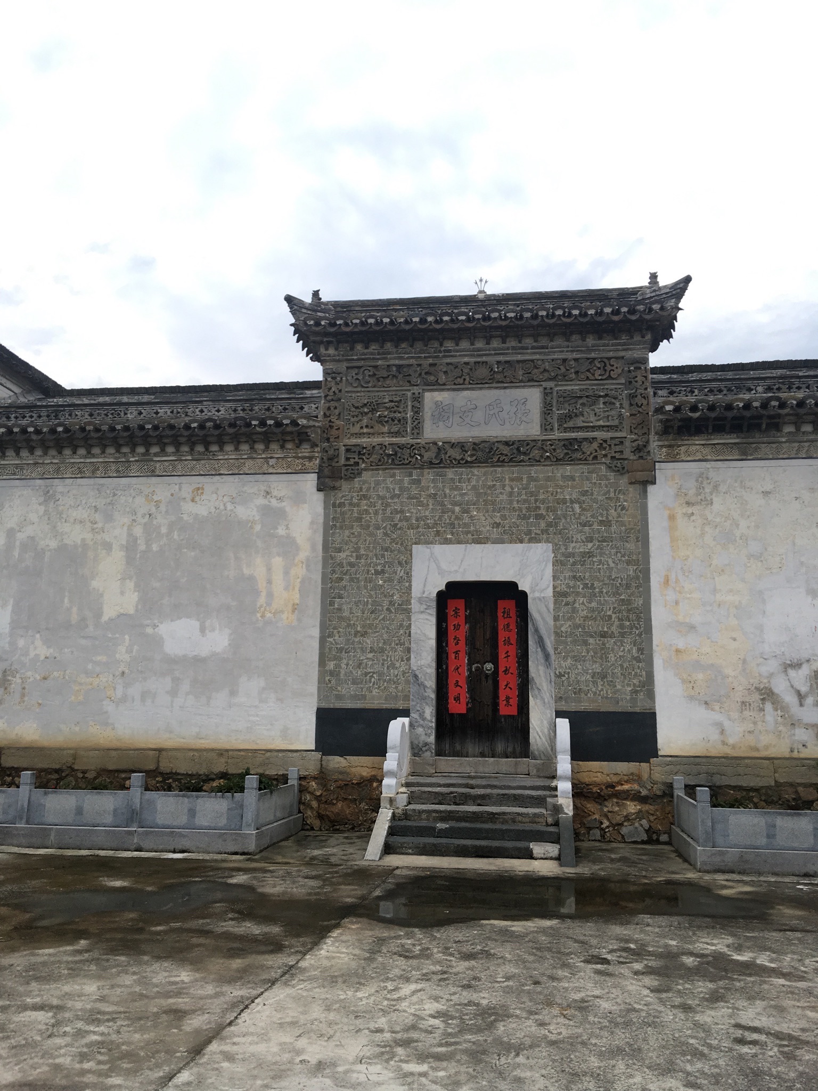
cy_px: 546
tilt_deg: +11.9
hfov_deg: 48.2
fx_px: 914
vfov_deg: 61.7
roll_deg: -0.8
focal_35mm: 29
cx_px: 409
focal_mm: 4.15
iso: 32
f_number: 2.2
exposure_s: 1/33
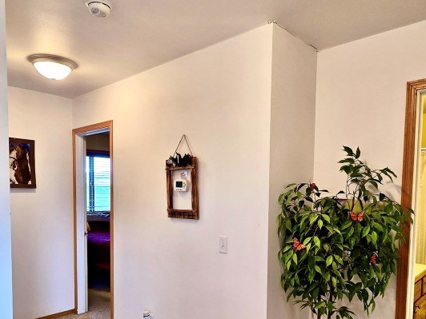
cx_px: 229
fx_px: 308
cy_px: 215
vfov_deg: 53.7
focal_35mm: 25
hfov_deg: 69.3
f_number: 2.2
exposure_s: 1/60
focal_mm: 2.2
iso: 125
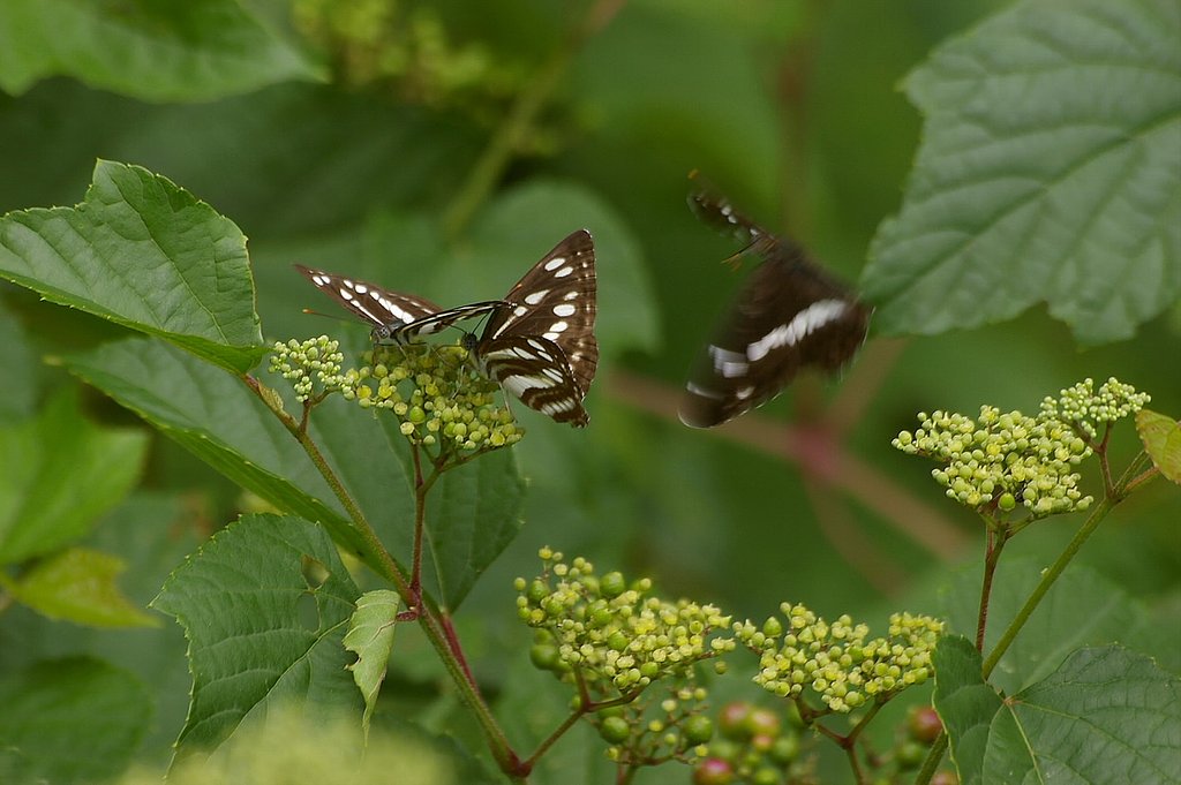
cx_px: 590
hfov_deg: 4.6
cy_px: 392
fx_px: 14750
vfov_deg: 3.1
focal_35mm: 450
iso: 200
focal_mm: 300
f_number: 8
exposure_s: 1/125
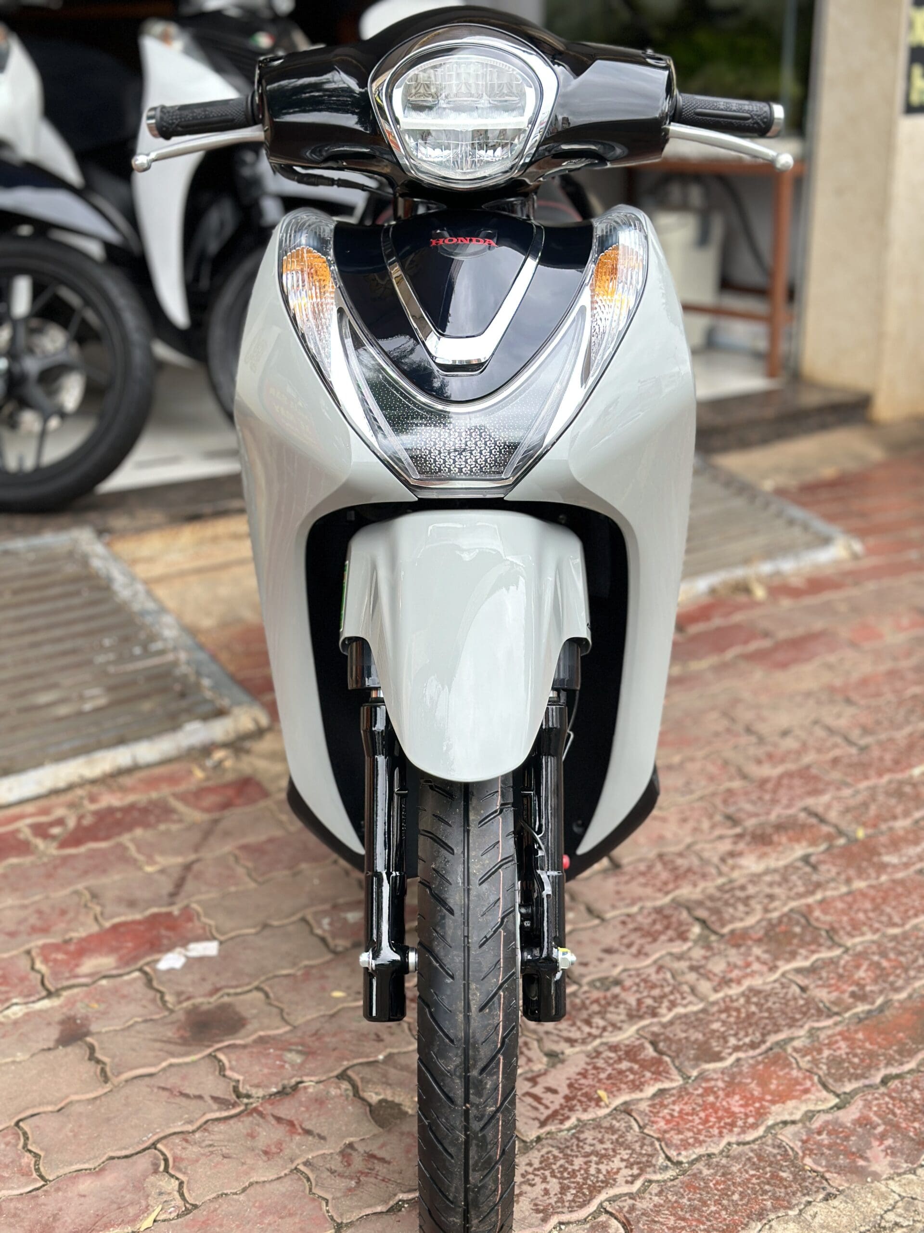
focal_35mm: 48
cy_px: 616
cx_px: 462
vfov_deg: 39.7
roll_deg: -0.2
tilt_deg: -16.8
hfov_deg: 30.3
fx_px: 1708
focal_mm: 6.86
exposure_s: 1/745
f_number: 1.78
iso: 80
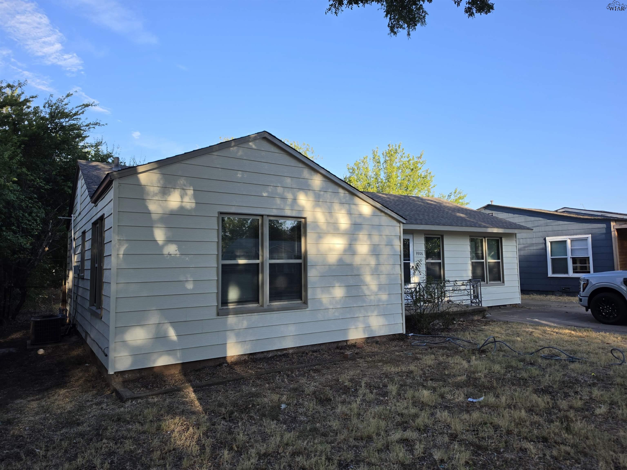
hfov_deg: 73.9
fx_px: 417
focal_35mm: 23
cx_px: 314
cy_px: 235
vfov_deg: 58.9
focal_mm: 6.5
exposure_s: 1/2775
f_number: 1.4
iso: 64
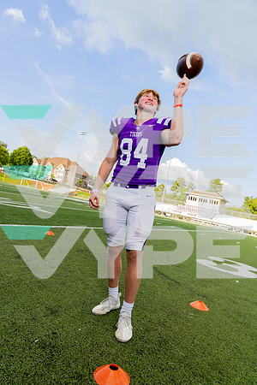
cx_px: 128
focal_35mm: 24
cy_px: 192
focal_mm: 24
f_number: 5.6
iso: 200
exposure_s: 1/200
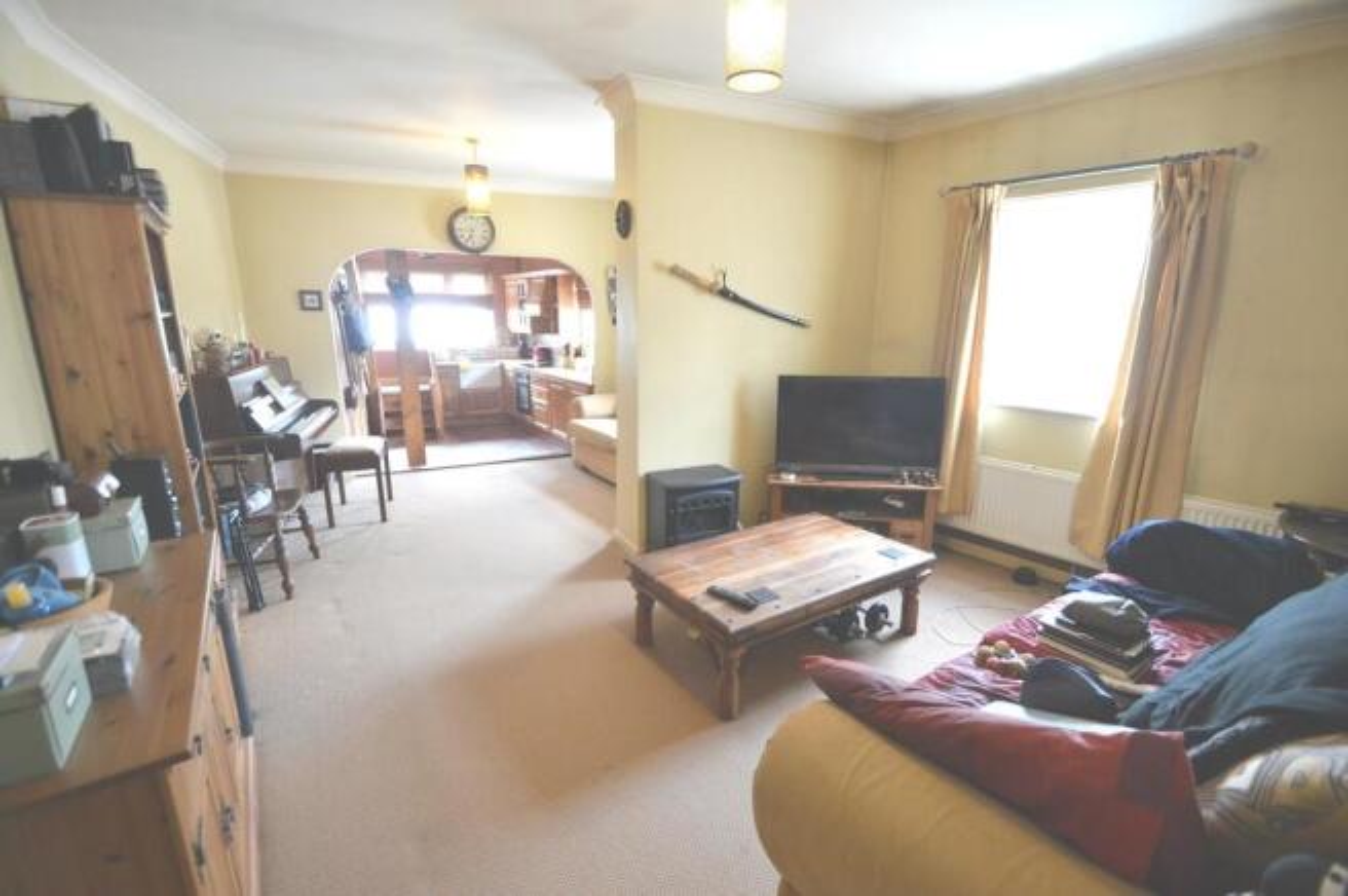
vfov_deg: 77.2
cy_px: 448
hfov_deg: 100.4
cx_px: 674
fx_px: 561
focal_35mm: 15
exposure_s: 1/15
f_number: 3.5
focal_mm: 10
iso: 900
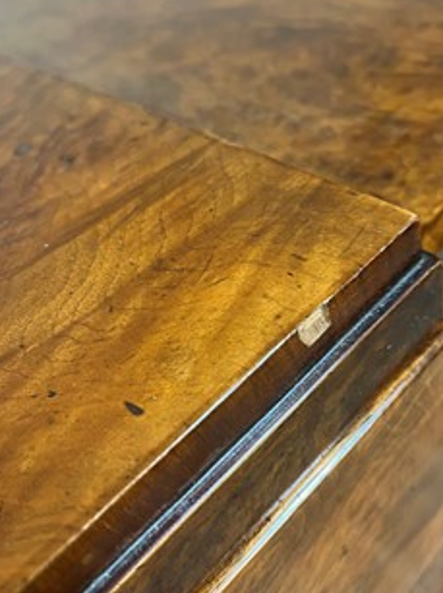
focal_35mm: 34
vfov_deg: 53.9
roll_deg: +16.0
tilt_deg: -44.6
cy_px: 267
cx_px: 261
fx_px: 581
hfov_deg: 41.6
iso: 160
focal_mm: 5.1
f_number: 1.6
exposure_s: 1/50
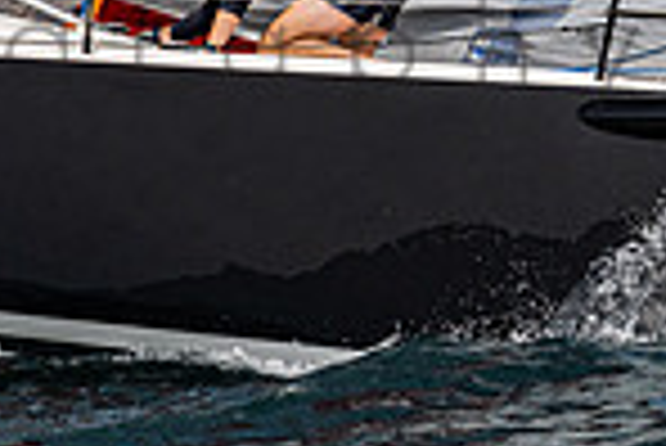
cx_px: 441
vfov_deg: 2.7
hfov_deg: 4.1
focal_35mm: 508
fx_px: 9407
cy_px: -291
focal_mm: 130
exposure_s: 1/1000
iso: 250
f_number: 6.3
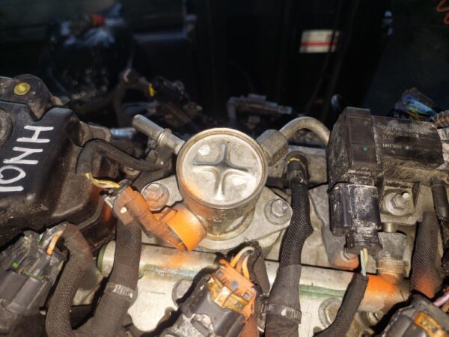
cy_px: 168
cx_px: 224
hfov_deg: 69.4
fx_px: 324
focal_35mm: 25
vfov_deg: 54.9
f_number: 1.8
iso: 80
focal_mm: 5.23
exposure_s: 1/100
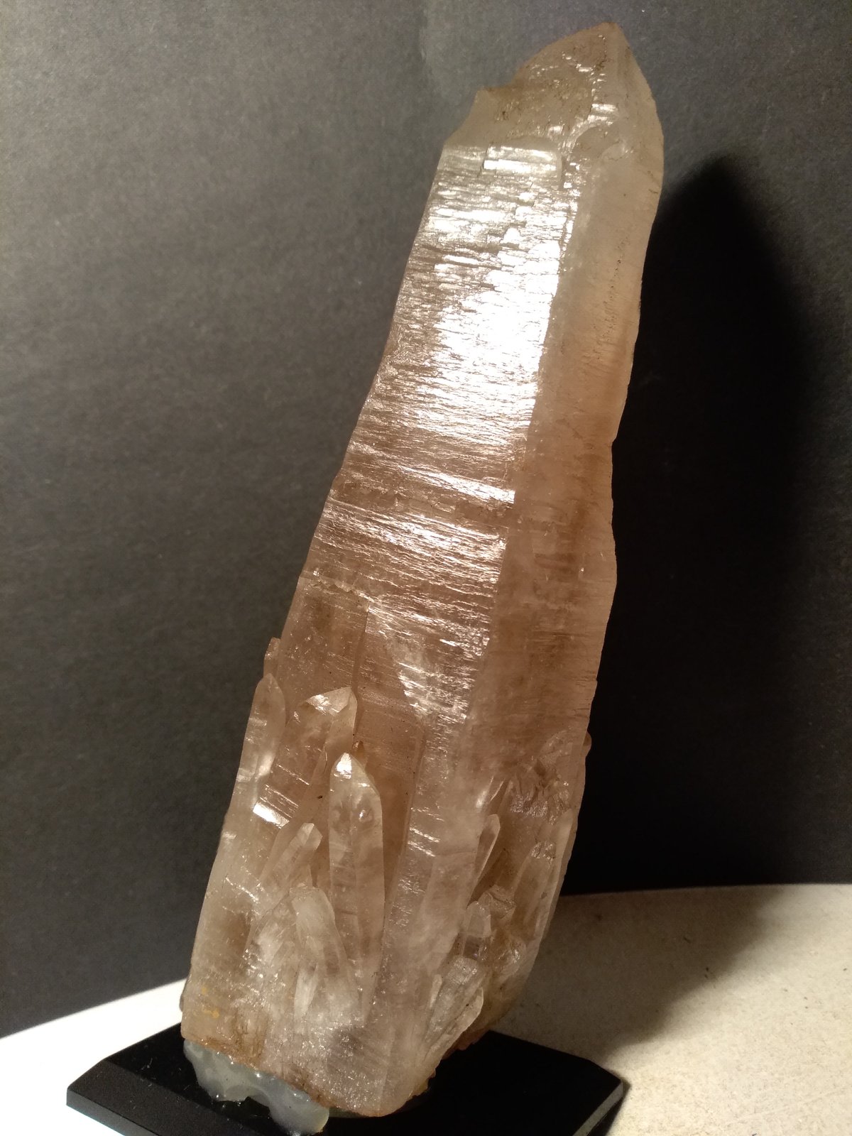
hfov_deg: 53.1
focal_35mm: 26
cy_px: 568
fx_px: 853
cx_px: 426
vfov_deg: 67.3
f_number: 2
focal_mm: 3.54
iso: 270
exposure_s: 1/33.3
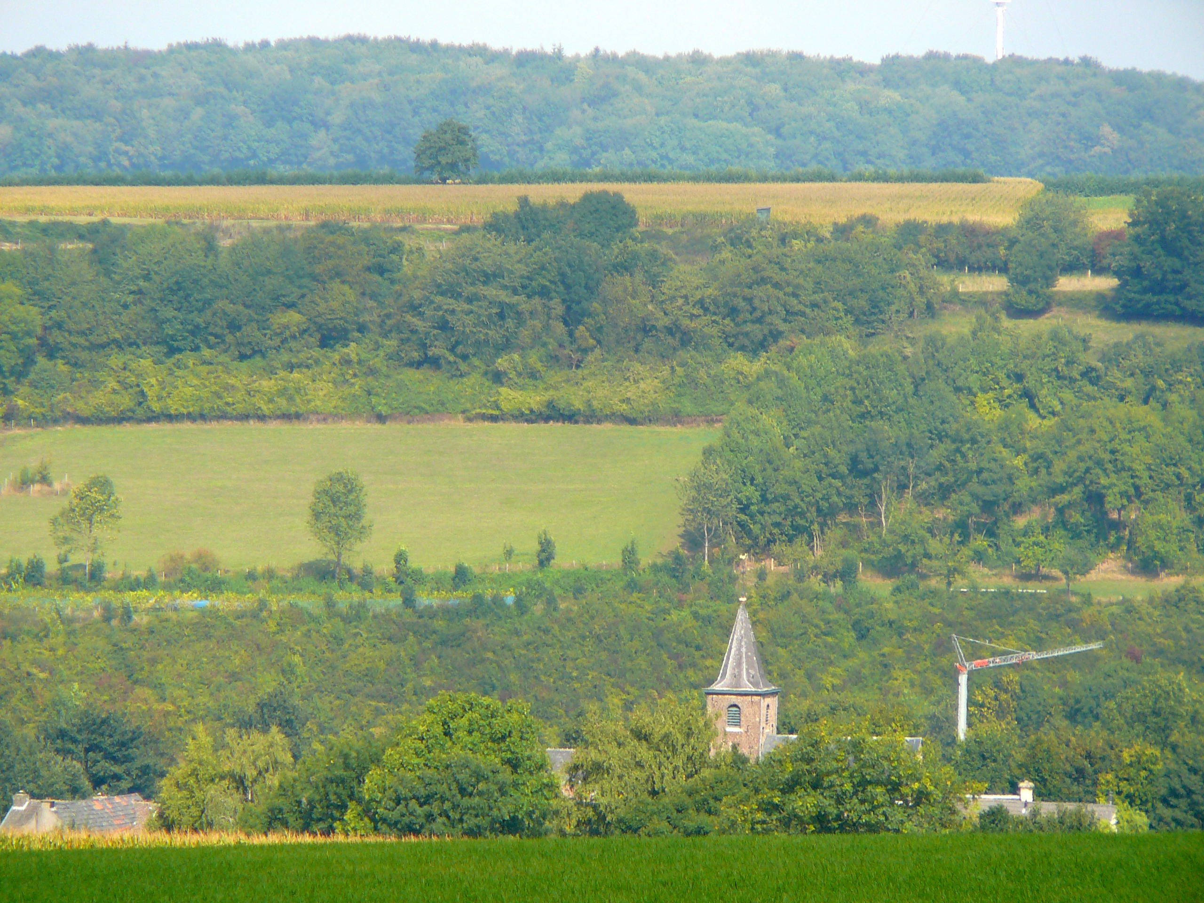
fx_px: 12174
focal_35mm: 350
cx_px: 602
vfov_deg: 4.2
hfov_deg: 5.7
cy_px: 452
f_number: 4.2
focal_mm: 52
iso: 80
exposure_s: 1/320
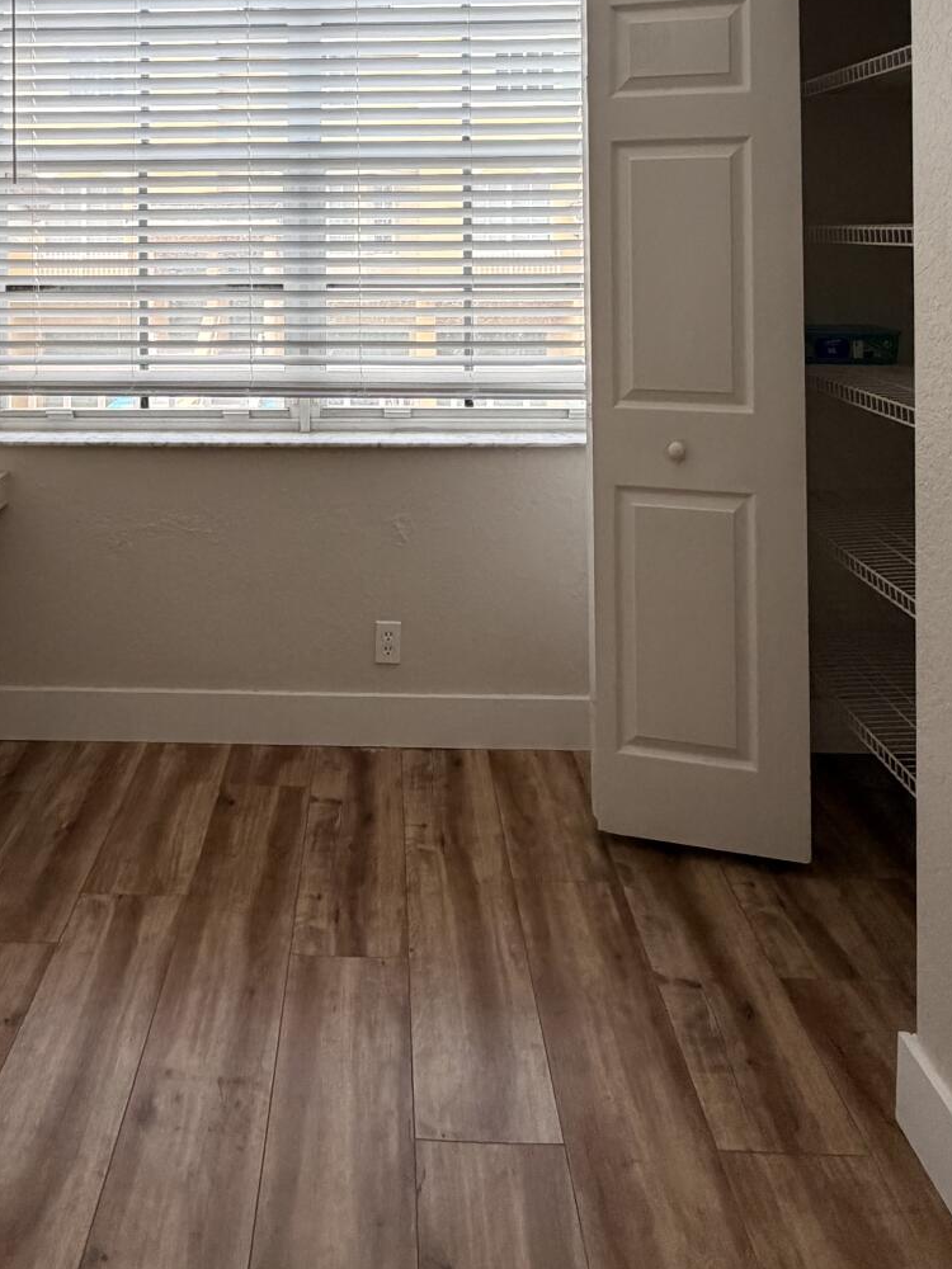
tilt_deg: +0.7
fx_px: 1027
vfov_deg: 58.1
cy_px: 235
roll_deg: +0.6
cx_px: 338
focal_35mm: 28
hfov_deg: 49.1
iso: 320
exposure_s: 1/120
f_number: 2.2
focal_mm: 2.22
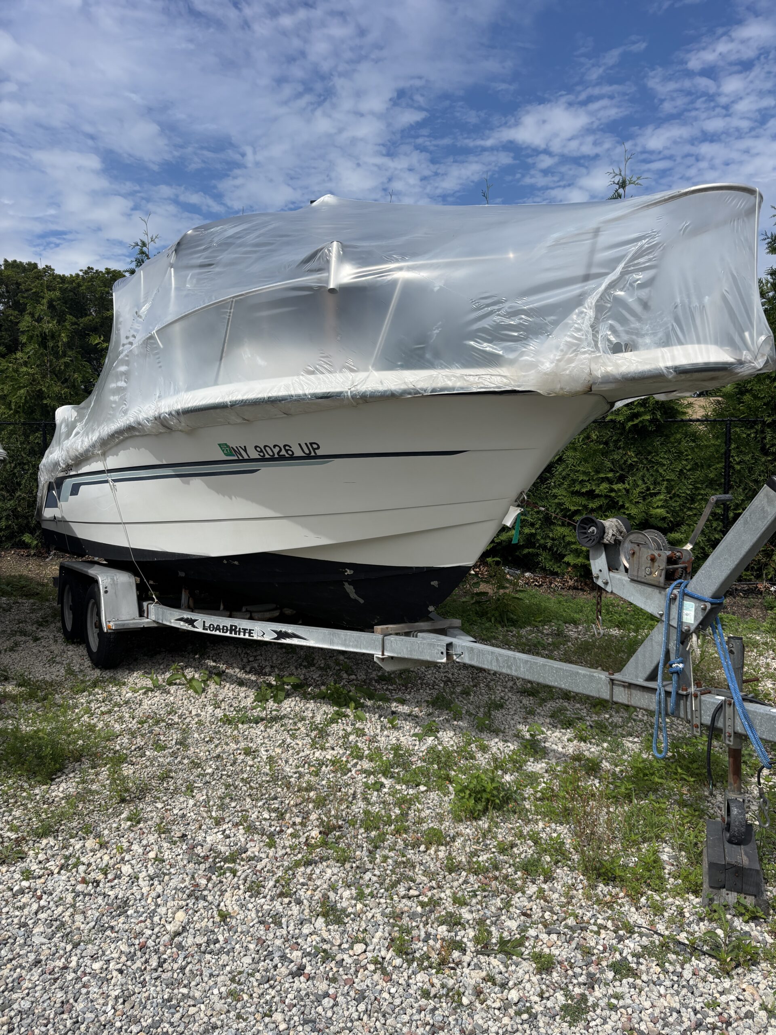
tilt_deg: -4.1
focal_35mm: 26
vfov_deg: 67.3
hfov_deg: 53.1
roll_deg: -2.0
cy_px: 518
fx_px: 777
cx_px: 388
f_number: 1.6
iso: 50
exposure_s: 1/5348
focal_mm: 5.96
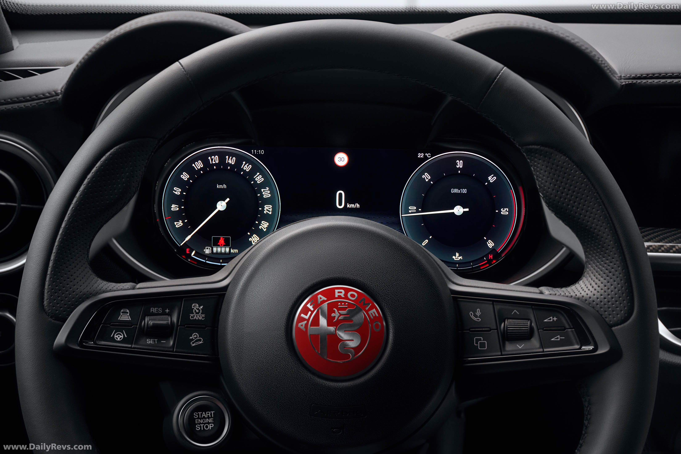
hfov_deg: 28.8
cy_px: 227
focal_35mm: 70
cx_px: 340
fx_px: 1324
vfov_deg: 19.5
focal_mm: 70
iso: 800
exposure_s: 1/40
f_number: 5
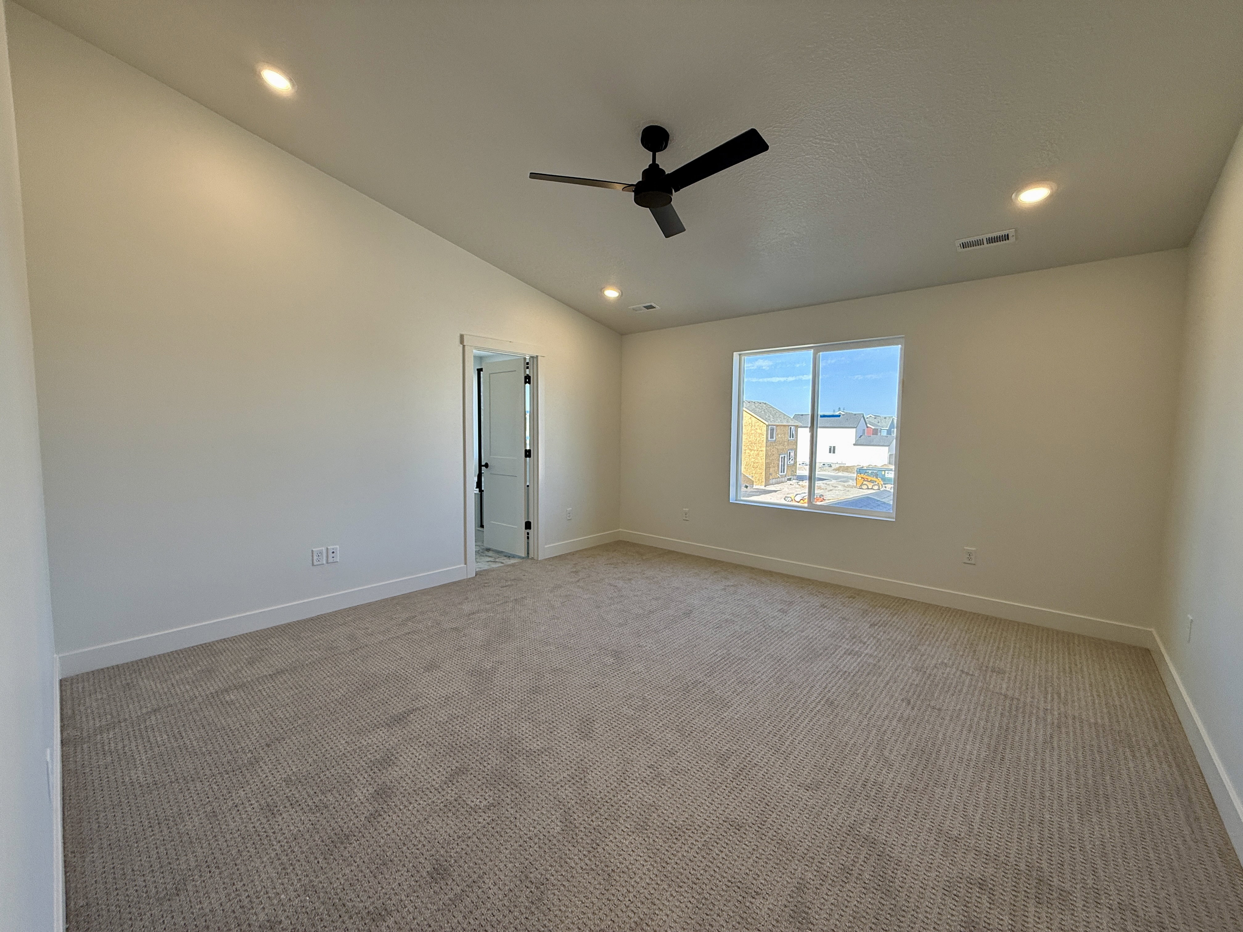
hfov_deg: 102.1
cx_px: 622
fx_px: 503
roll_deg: -0.4
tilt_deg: -3.6
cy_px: 466
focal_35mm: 14
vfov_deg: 85.7
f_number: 2.2
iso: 64
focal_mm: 2.22
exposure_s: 1/125
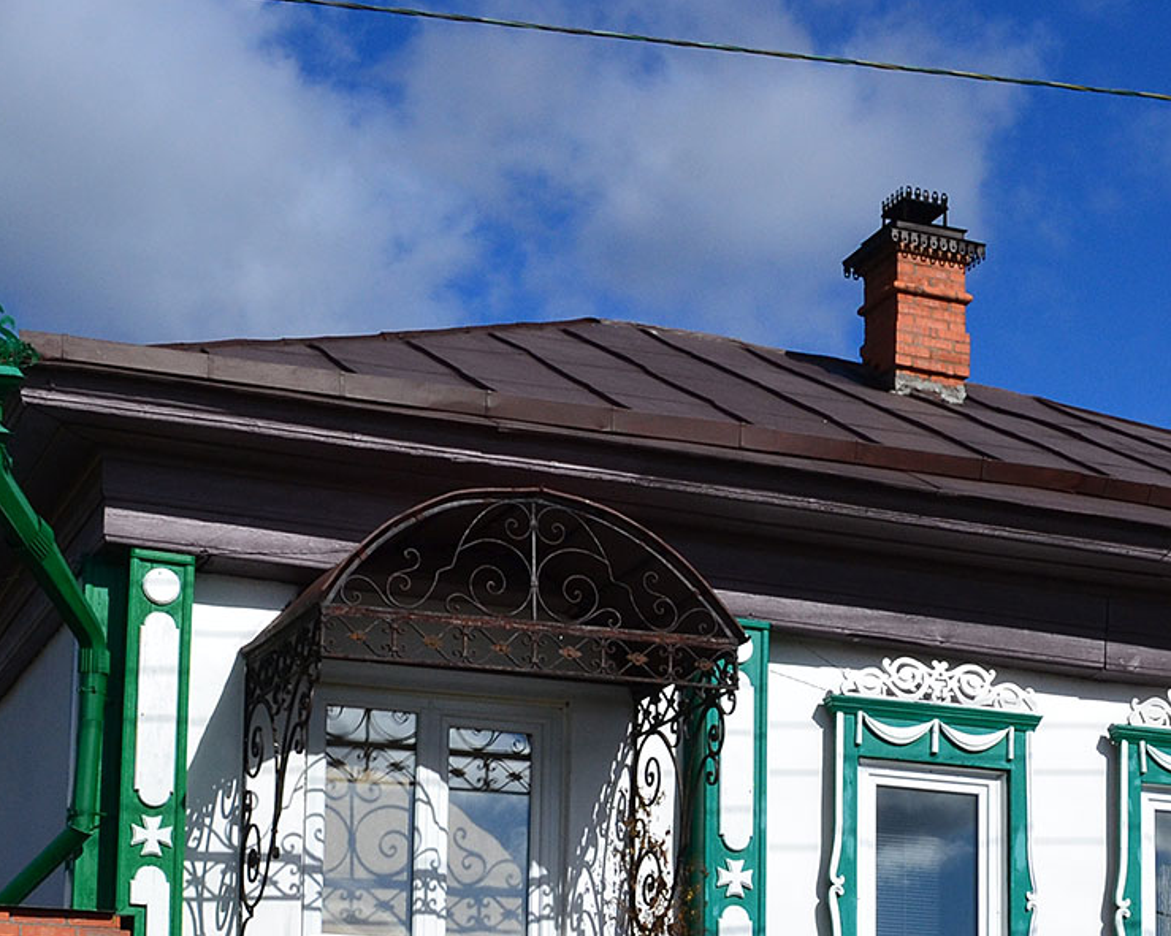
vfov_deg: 18.9
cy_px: 1029
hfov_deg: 24.3
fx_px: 2703
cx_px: 805
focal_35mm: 78
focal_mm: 20
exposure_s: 1/500
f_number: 11
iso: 280
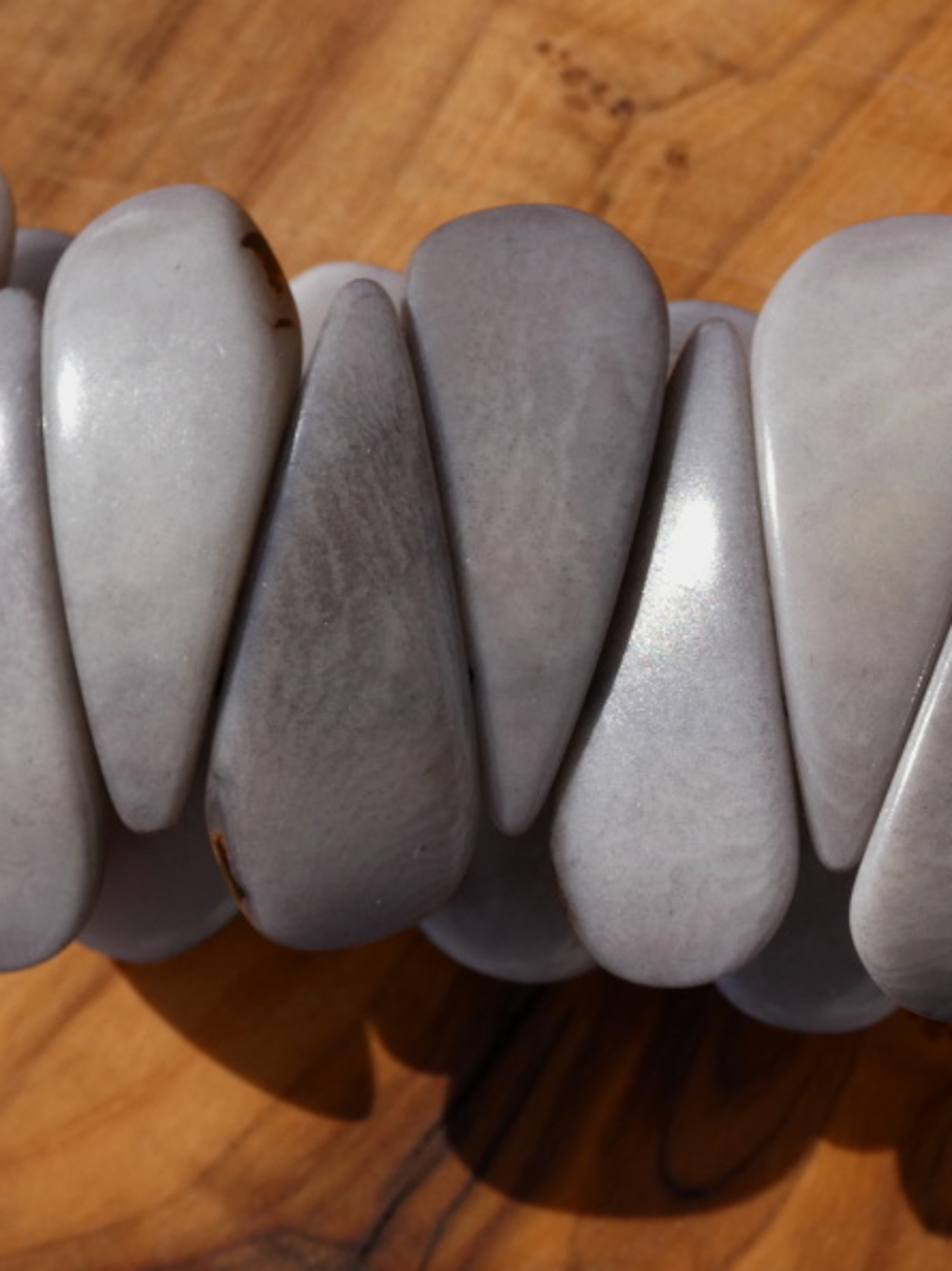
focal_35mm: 97
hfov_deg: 15.2
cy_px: 638
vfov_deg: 20.2
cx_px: 620
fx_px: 3559
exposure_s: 1/800
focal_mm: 12.9
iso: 80
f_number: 4.3
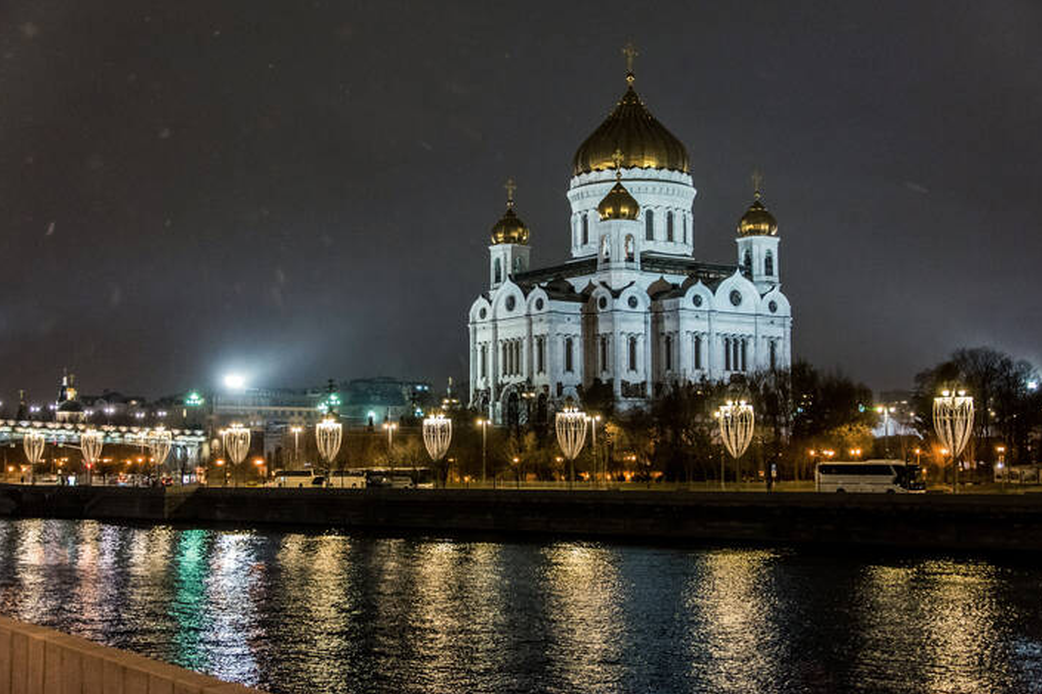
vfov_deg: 27.5
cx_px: 529
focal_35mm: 49
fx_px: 1418
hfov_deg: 40.3
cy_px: 341
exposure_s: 1/50
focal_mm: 48
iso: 6400
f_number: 4.2
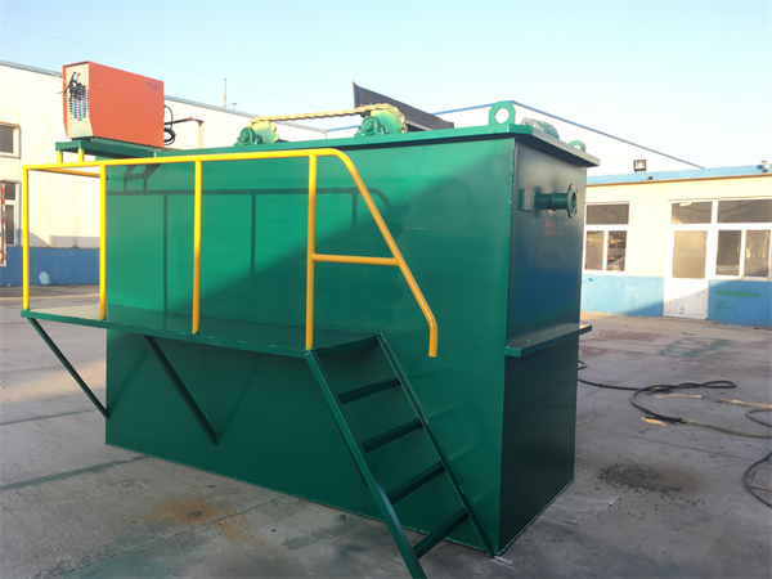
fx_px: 647
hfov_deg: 61.7
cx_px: 386
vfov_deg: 48.2
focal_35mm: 29
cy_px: 290
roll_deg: -0.5
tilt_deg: -1.3
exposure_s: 1/251
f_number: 2.2
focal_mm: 4.15
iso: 25
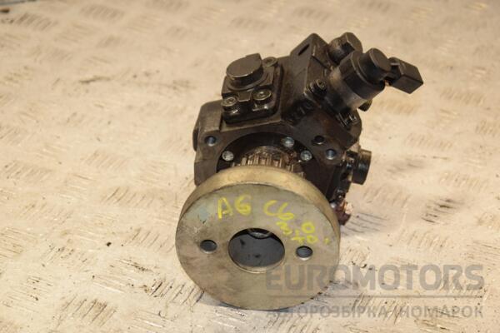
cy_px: 166
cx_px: 250
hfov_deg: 19.5
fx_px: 1458
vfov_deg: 13.0
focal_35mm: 105
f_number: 7.1
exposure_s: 1/200
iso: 800
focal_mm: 70
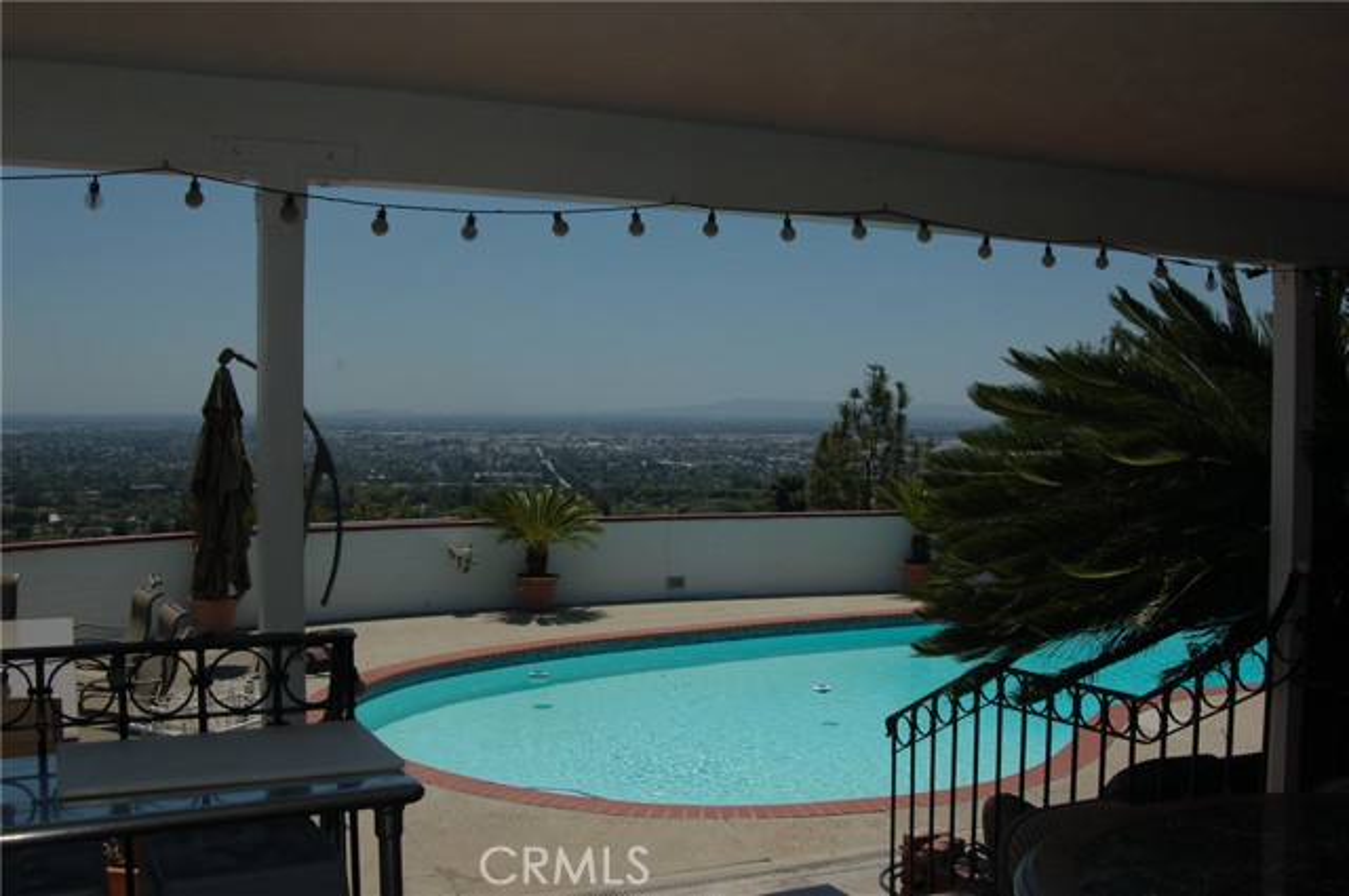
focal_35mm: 36
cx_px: 674
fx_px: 1347
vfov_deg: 36.8
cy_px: 448
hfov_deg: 53.2
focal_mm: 24
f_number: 11
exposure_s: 1/500
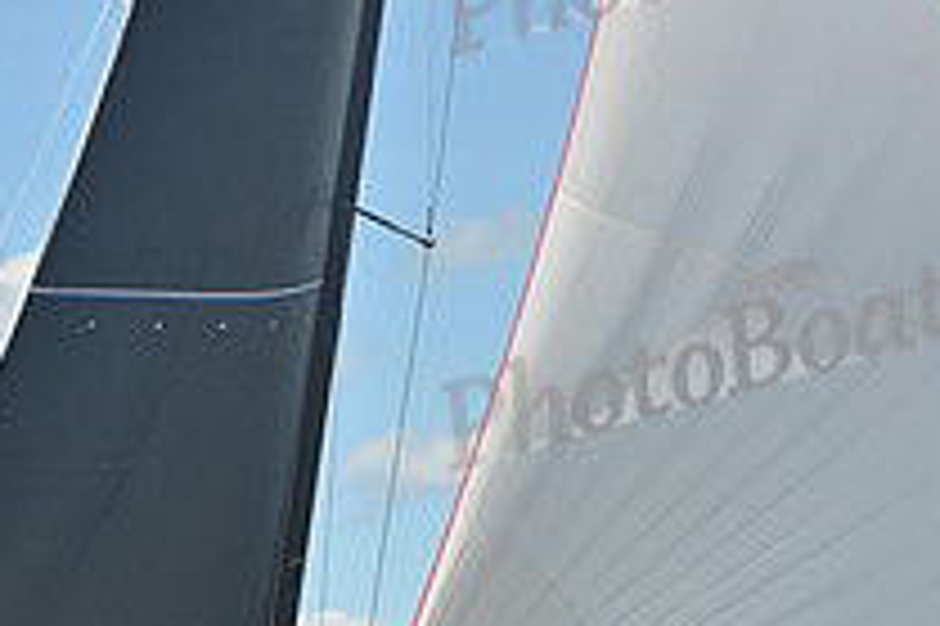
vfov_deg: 6.2
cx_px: 211
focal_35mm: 222
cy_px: 651
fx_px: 5792
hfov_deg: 9.3
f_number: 9
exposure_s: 1/1000
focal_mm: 80
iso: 250
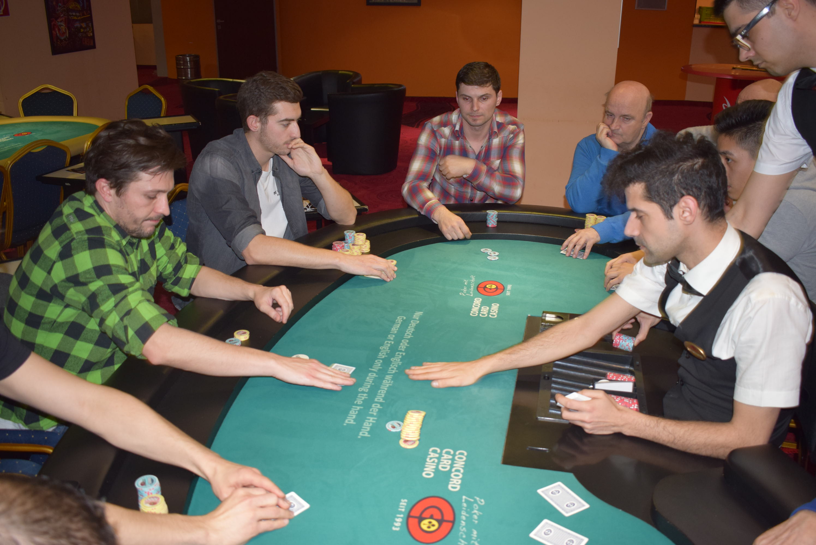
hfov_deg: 57.2
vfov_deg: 40.0
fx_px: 749
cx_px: 408
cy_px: 272
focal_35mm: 33
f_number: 3.8
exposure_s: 1/30
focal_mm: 22
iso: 800
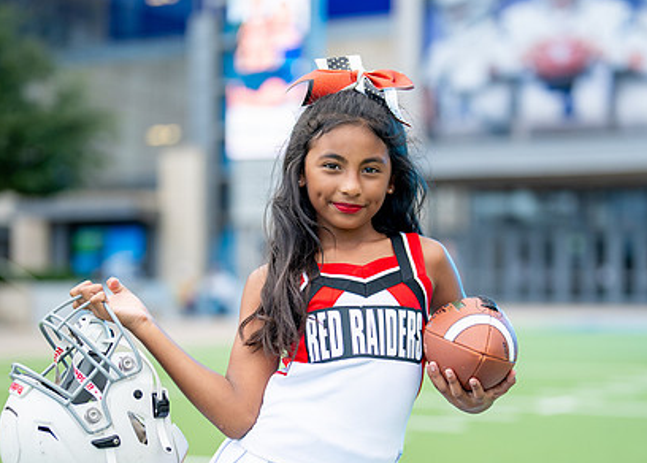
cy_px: 300
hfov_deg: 23.6
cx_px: 368
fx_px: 1545
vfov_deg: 17.0
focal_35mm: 84
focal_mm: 50
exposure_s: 1/1000
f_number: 1.2
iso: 160
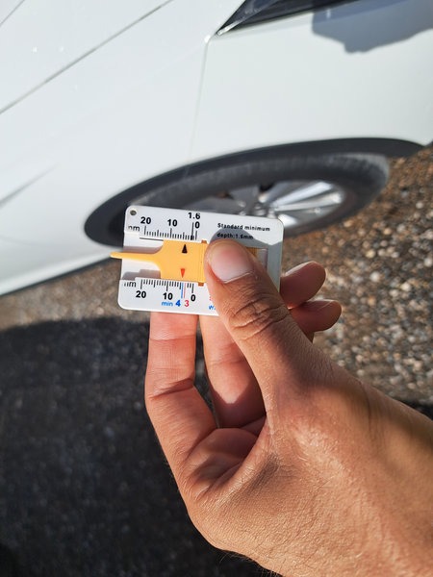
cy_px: 288
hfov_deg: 56.8
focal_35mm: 24
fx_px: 400
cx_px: 216
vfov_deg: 71.6
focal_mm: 5.23
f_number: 1.8
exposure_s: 1/2222
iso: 50
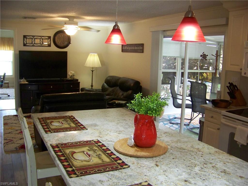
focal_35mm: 36
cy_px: 93
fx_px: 258
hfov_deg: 51.4
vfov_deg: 39.7
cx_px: 124
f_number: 2.8
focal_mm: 5.85
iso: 200
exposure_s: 1/30
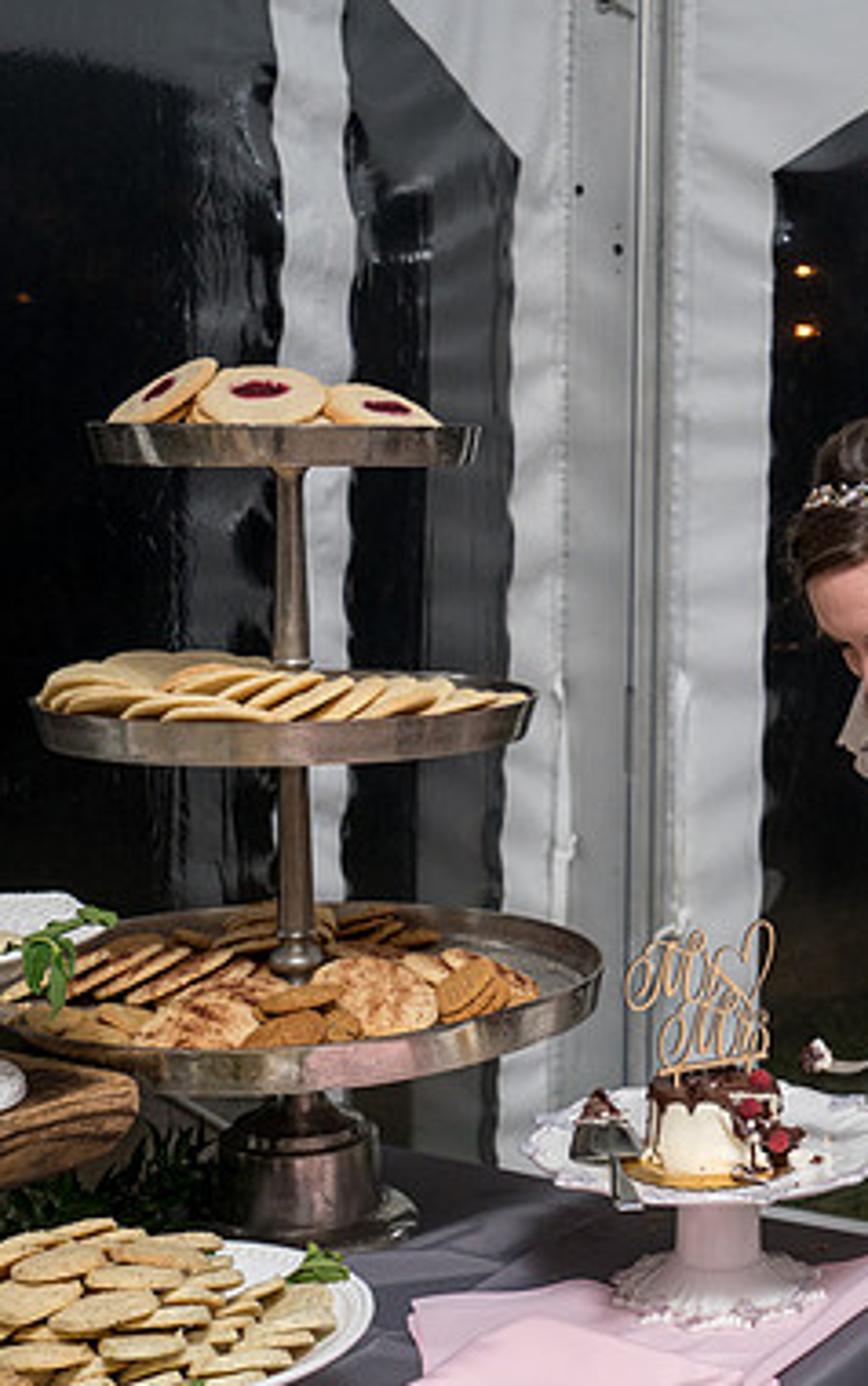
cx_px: 806
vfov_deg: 35.1
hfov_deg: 21.8
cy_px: 676
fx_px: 2192
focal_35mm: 58
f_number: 5
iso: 2000
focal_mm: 34
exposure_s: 1/200
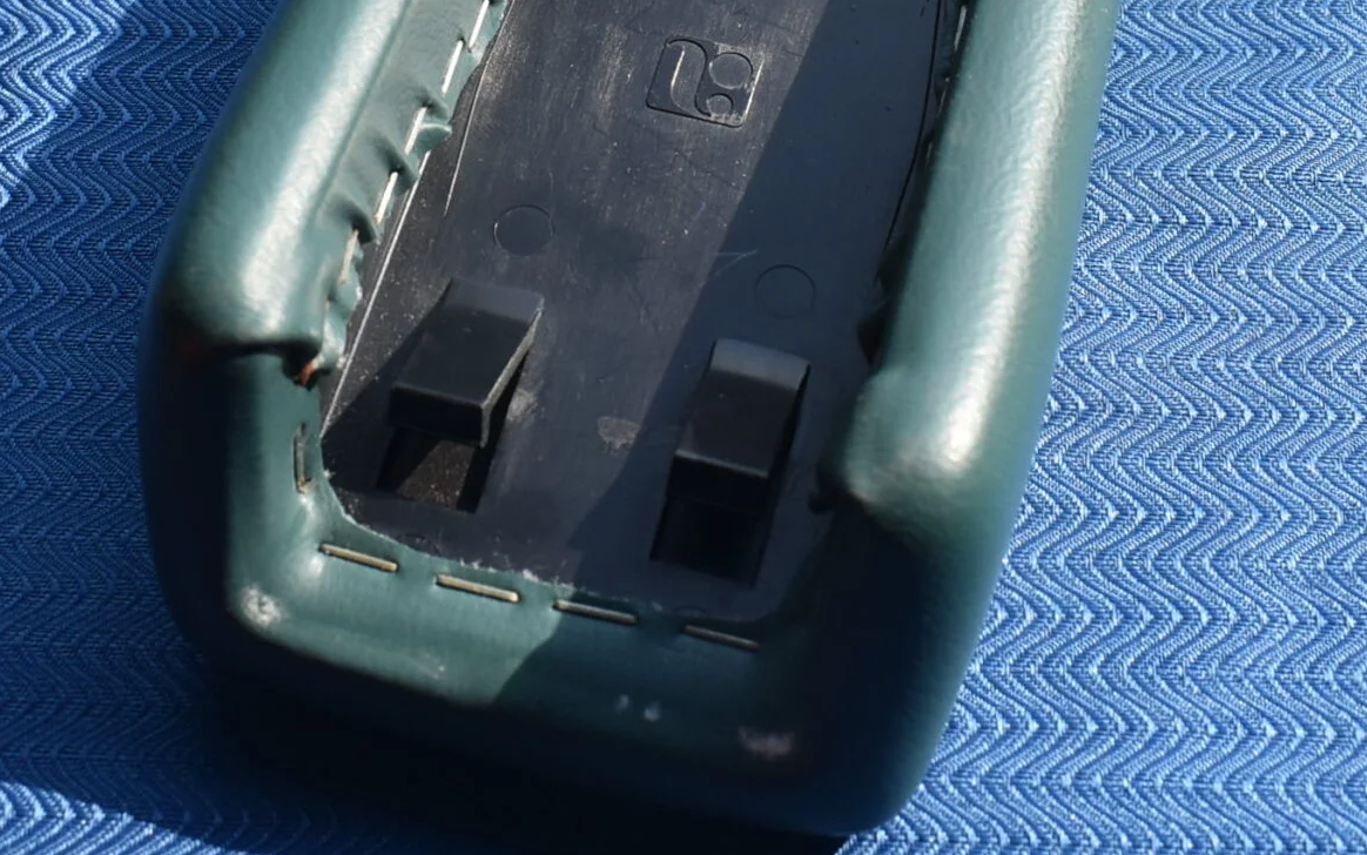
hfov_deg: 27.8
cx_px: 634
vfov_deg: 17.1
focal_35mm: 74
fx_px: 2757
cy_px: -59
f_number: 8
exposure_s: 1/400
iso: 200
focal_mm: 22
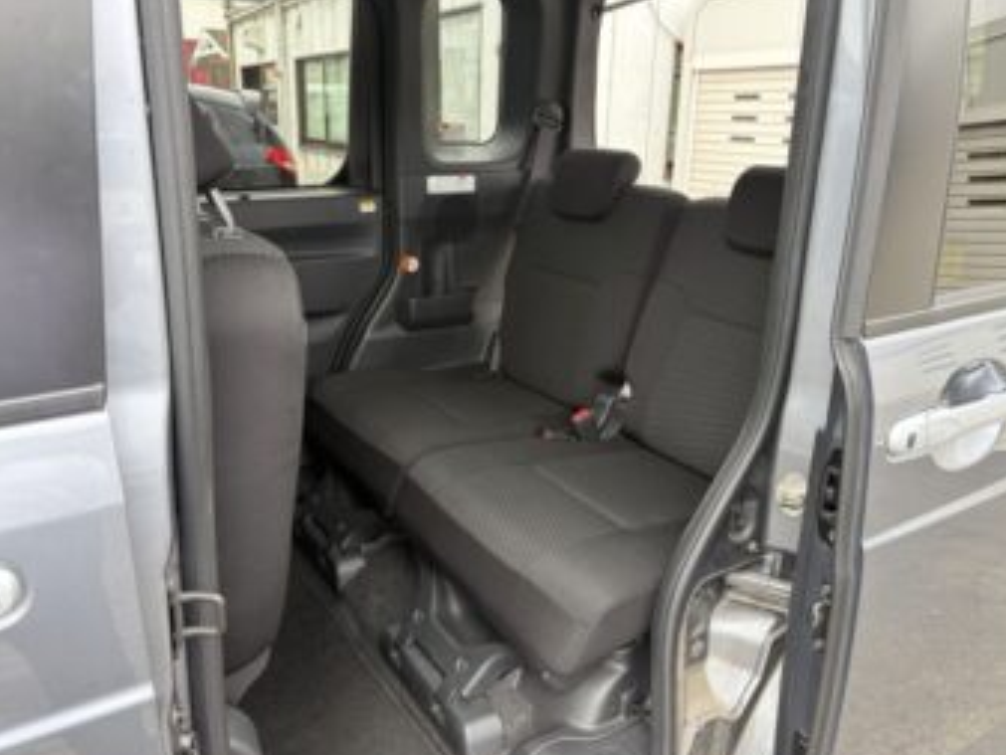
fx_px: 785
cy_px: 380
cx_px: 513
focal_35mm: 27
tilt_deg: -16.5
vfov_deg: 51.4
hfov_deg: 65.3
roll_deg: -1.8
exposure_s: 1/185
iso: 50
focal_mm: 5.96
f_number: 1.6
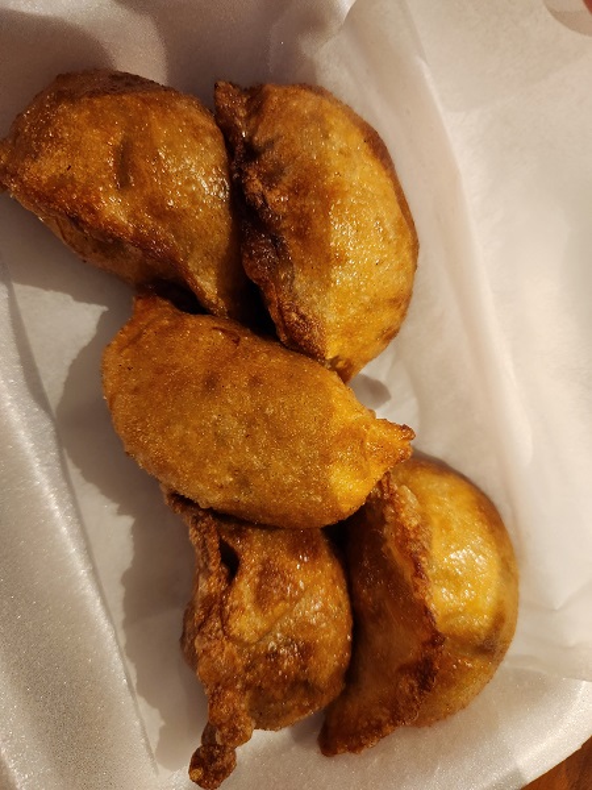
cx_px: 296
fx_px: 524
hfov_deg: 58.9
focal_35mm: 23
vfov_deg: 73.9
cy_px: 395
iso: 640
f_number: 1.8
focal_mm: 5.4
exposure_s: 1/60
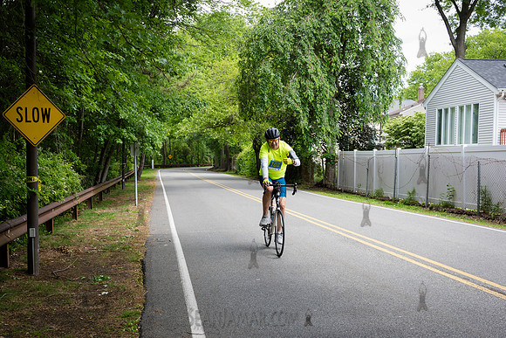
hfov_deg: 46.5
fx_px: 584
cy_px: 193
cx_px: 195
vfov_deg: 32.2
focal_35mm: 42
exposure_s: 1/320
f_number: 5
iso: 400
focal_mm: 32
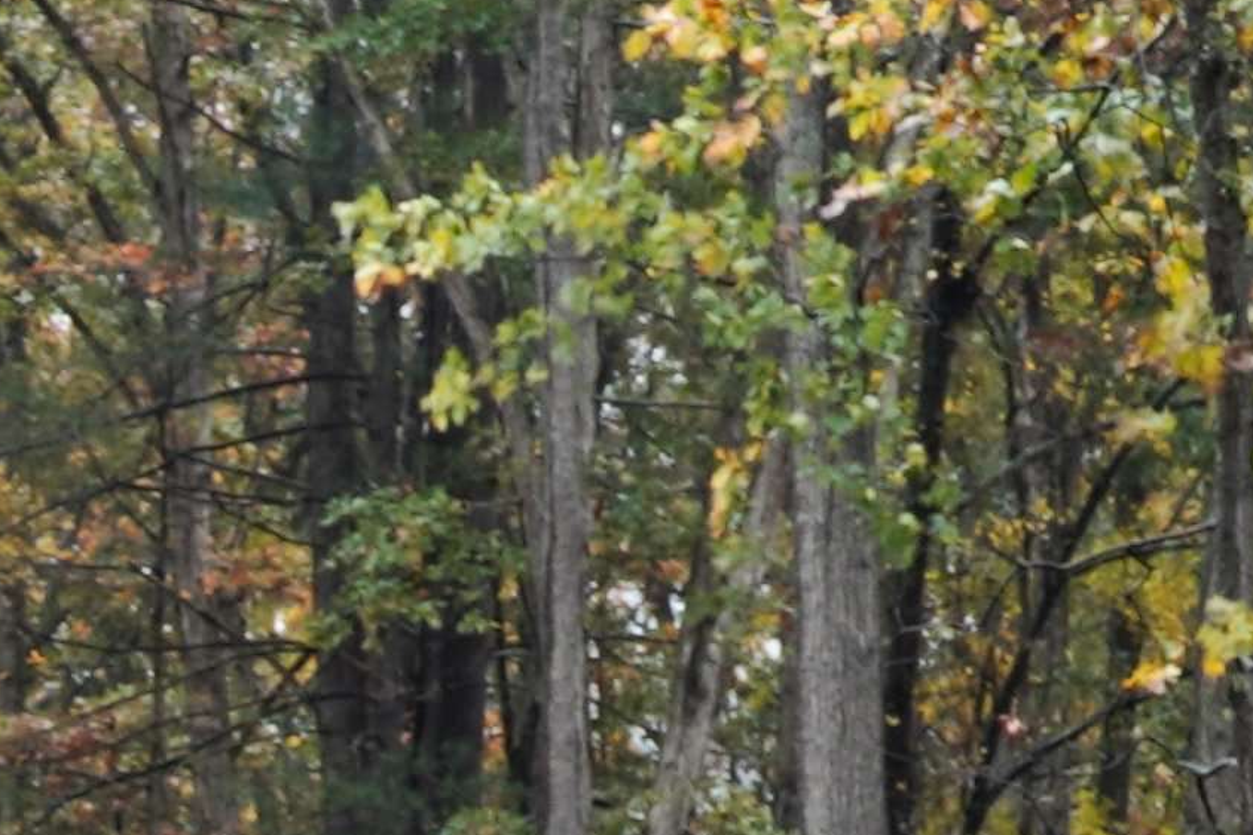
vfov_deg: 3.7
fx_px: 12390
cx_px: -1772
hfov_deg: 5.6
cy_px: 2652
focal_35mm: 356
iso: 100
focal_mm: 50
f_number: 11
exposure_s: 1/5
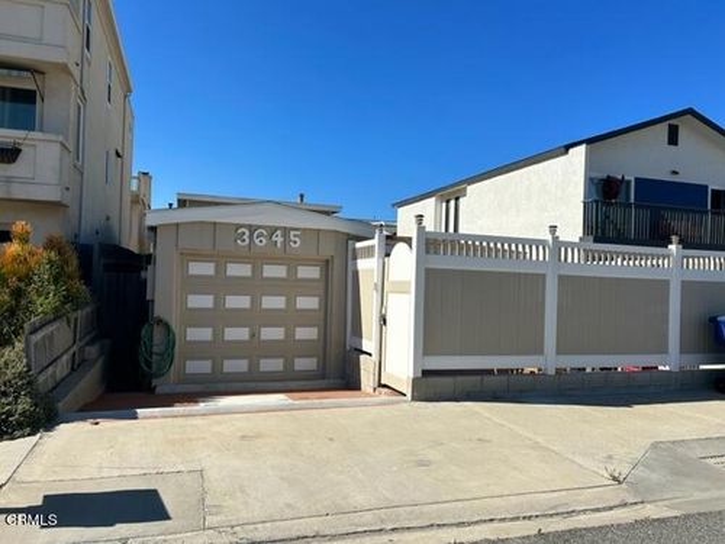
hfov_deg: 67.3
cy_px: 272
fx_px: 545
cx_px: 362
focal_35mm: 26
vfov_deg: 53.1
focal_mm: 5.7
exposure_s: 1/6579
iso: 50
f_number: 1.5
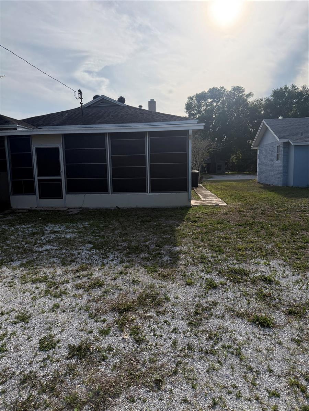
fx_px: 286
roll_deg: +1.1
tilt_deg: -7.9
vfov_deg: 71.6
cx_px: 154
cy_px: 206
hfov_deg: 56.8
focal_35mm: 24
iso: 100
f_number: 1.78
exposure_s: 1/6711
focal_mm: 6.76
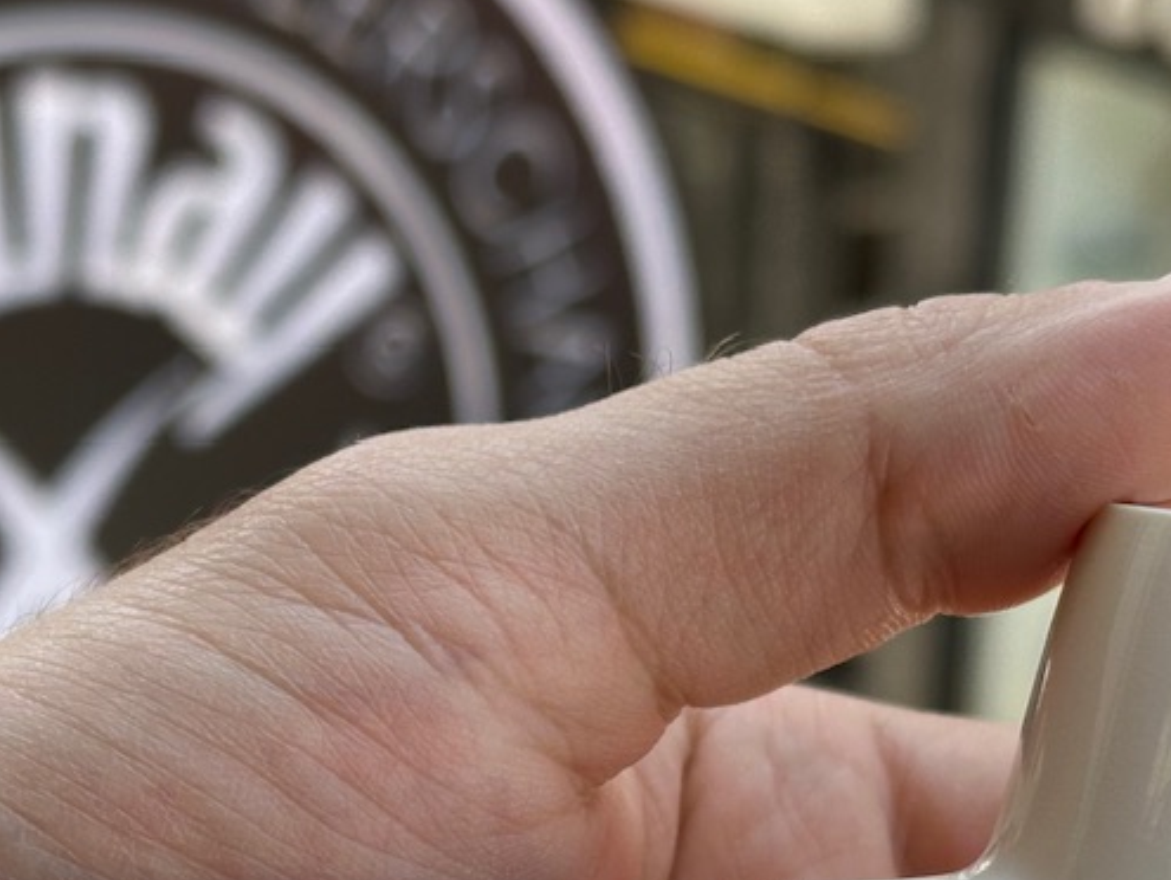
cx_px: 338
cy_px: 915
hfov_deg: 15.8
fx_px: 4198
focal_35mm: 124
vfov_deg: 11.8
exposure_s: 1/619
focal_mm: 6.86
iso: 64
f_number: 1.78
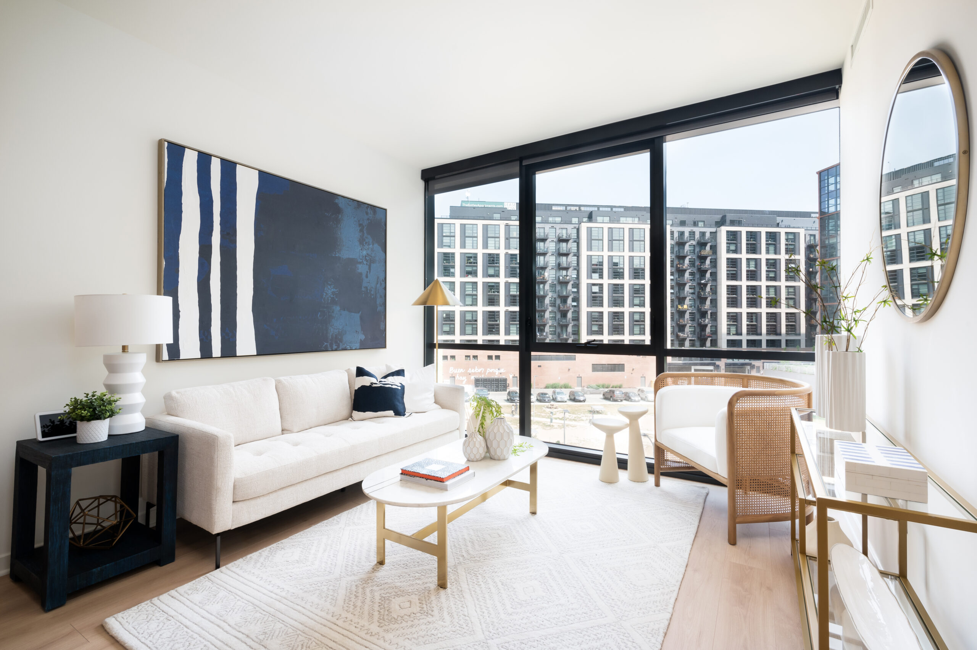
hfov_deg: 96.8
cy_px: 325
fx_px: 434
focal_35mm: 16
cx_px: 488
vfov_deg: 73.7
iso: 800
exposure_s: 1/400
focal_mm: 16
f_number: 13
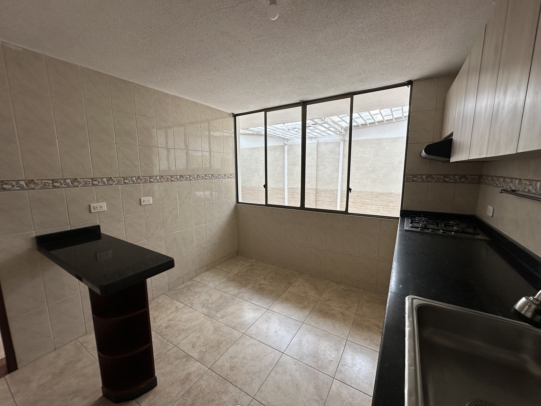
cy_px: 203
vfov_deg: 85.7
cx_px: 270
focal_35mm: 14
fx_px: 219
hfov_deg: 102.1
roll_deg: +1.1
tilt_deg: -8.2
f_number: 2.2
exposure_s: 1/233
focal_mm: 2.22
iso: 40
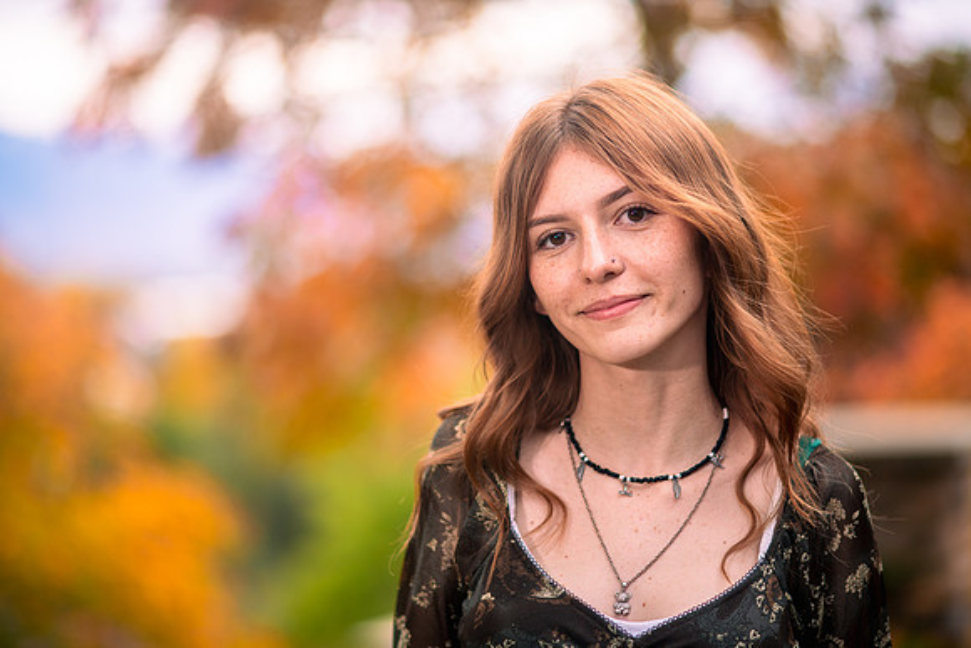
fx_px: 2870
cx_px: 479
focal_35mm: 106
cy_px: 320
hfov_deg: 19.2
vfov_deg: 12.9
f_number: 2
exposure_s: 1/500
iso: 200
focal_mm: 105
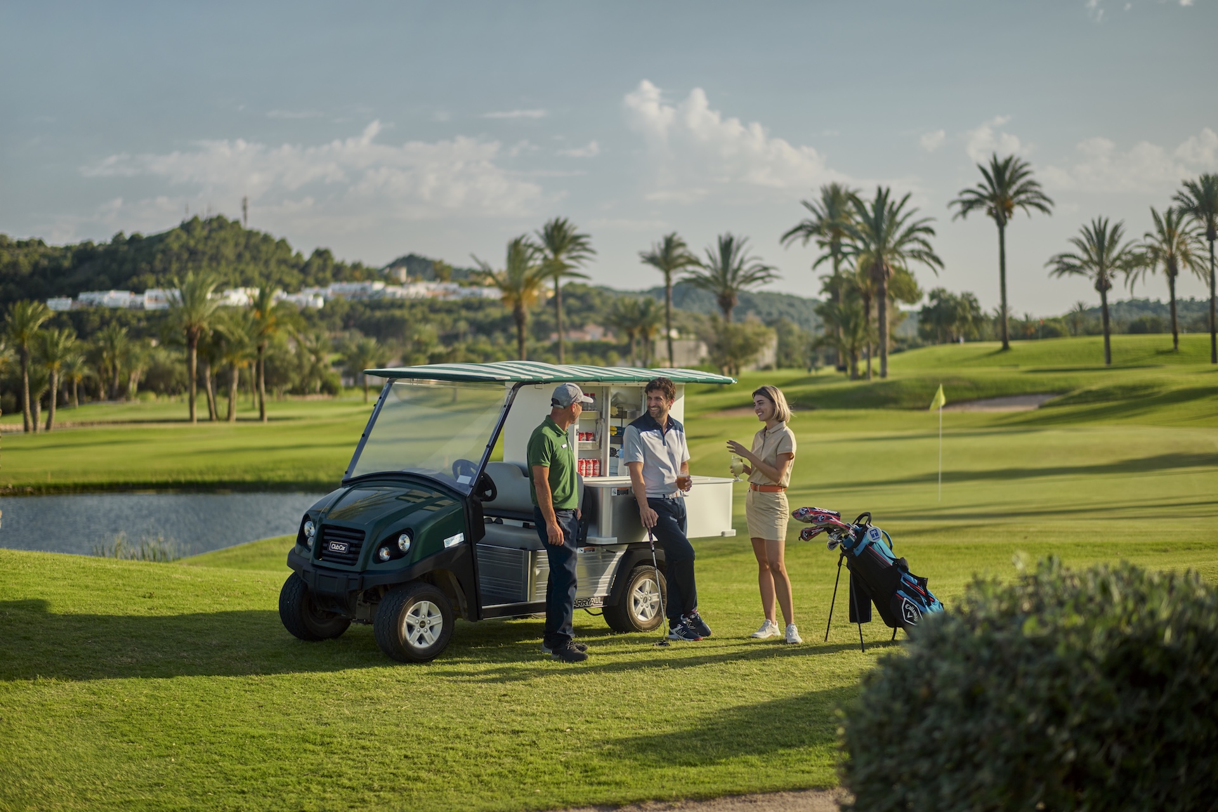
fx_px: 1962
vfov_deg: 23.4
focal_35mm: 58
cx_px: 609
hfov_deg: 34.5
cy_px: 406
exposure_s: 1/2500
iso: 100
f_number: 1.4
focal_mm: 58
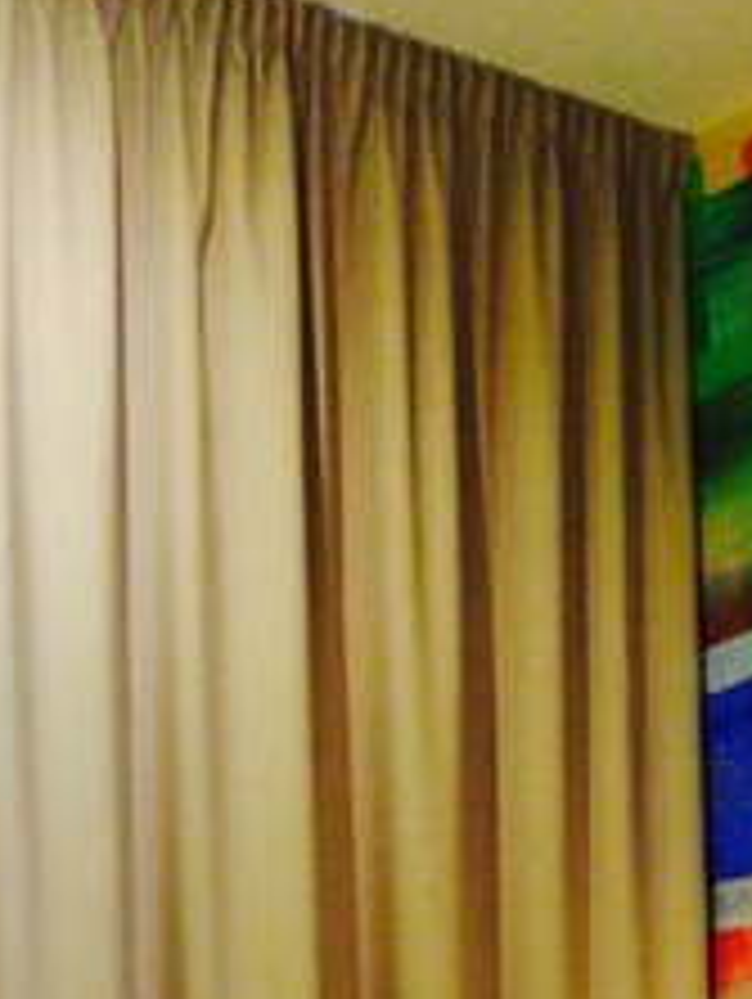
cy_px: 1215
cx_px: 955
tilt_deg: +1.4
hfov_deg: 15.9
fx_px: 2573
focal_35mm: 89
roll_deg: +0.0
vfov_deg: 20.5
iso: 160
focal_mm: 4.12
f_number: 2.4
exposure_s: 1/20
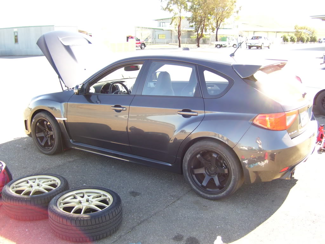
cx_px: 162
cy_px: 122
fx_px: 347
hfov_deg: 50.1
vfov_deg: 38.7
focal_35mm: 37
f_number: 2.7
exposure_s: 1/125
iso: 80
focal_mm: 6
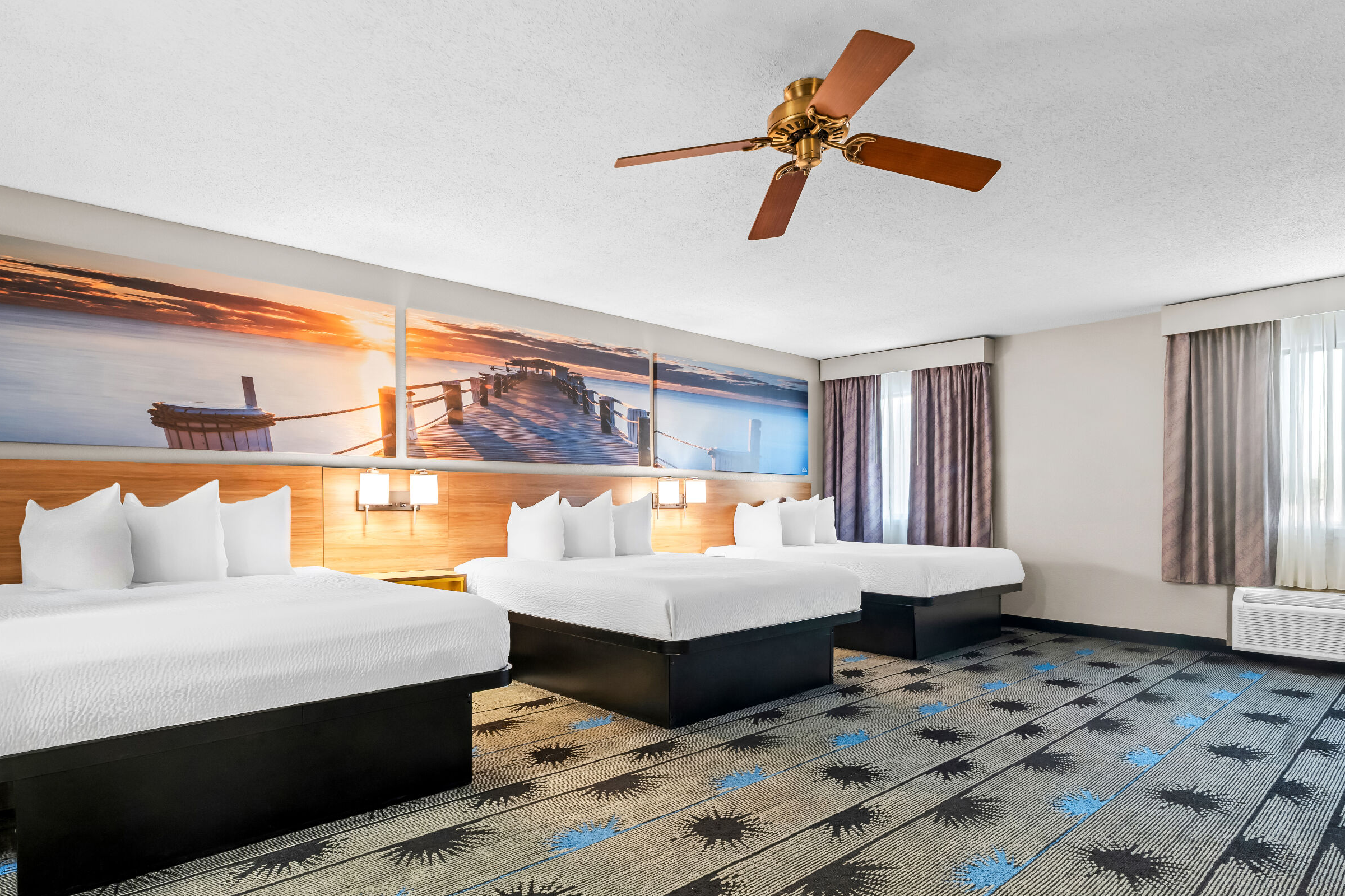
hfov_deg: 83.9
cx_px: 644
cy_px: 530
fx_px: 747
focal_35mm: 20
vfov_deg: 61.5
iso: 400
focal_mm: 16
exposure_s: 3.2
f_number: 9
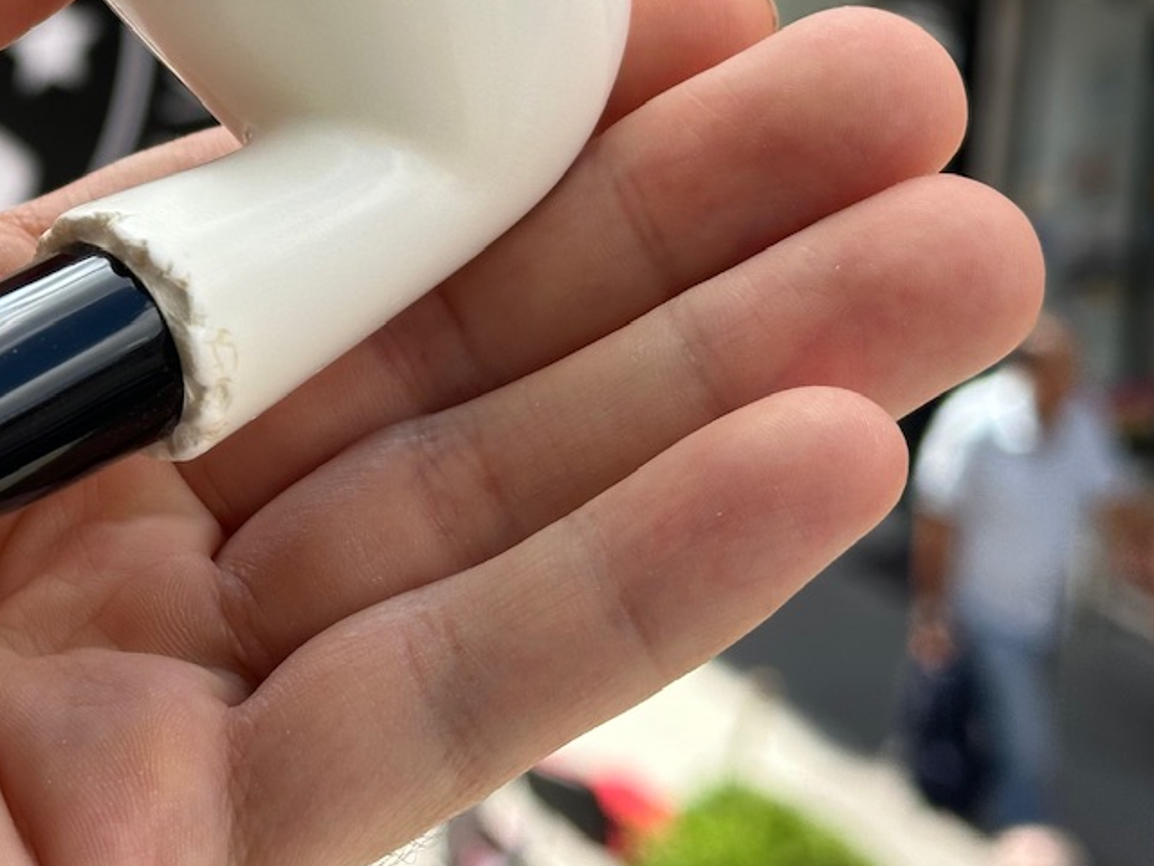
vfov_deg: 15.2
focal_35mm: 96
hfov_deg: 19.8
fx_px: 3200
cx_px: 9
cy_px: 96
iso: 64
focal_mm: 6.86
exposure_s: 1/1133
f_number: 1.78
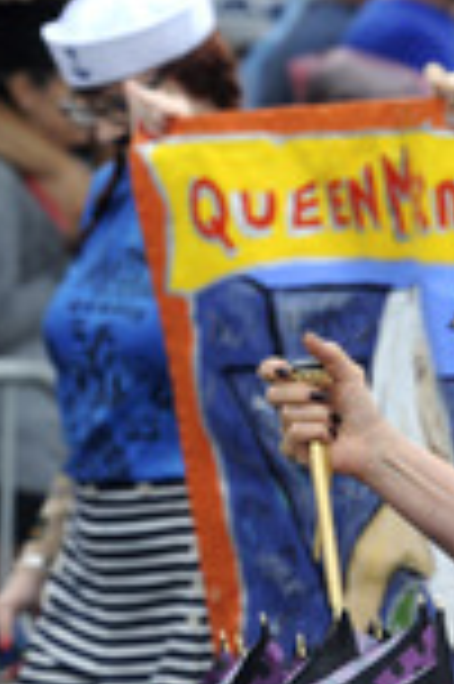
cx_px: 908
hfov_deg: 3.0
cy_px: 418
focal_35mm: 460
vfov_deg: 4.5
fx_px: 8721
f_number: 9
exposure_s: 1/400
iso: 640
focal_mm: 155
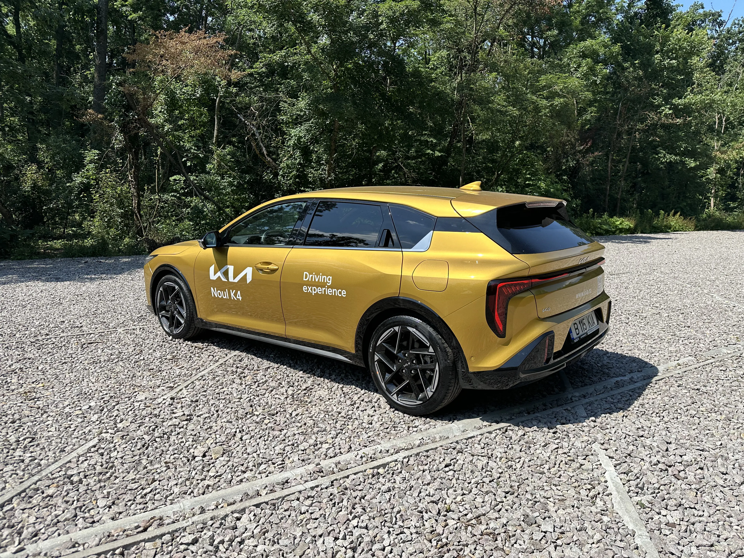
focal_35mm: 24
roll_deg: -0.2
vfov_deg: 56.8
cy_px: 279
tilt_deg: -8.8
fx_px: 516
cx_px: 372
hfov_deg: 71.6
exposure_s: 1/4348
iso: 80
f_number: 1.78
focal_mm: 6.86
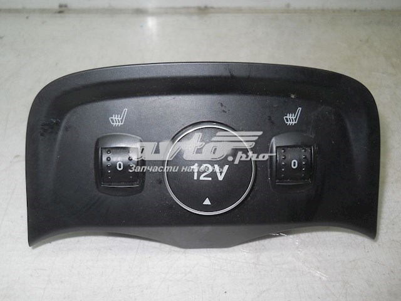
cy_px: 150
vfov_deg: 35.1
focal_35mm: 41
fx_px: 475
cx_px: 200
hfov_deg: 45.8
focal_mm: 6.72
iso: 80
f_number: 5.5
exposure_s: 1/30
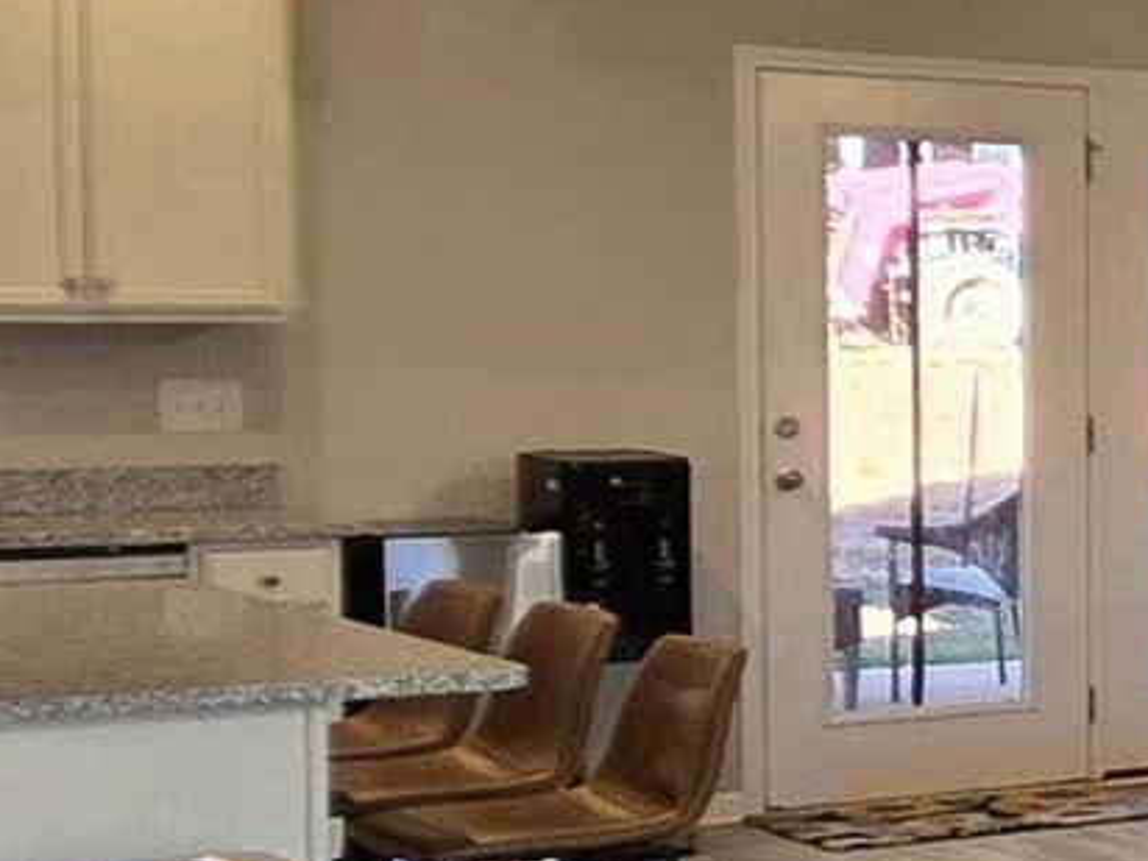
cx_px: 2516
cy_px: 546
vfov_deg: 15.2
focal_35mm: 97
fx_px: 3217
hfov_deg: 15.0
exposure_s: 1/120
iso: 100
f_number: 1.9
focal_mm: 2.2
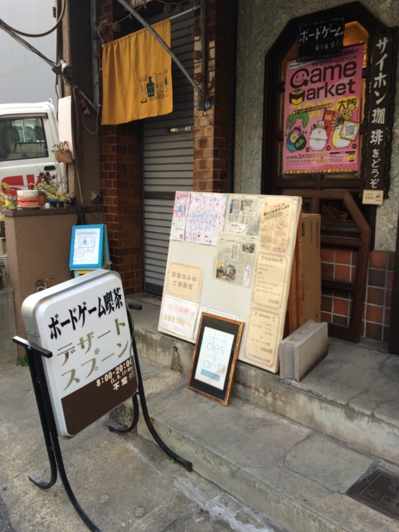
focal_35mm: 30
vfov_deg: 60.0
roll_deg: +0.5
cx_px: 200
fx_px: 461
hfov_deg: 46.8
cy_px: 263
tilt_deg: -8.2
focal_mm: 4.15
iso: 32
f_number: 2.2
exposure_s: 1/60
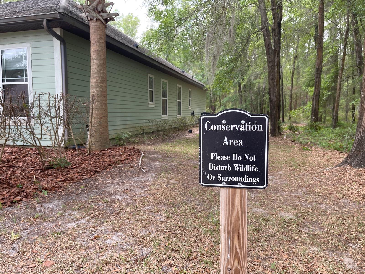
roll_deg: +0.6
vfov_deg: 54.9
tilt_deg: -5.7
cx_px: 182
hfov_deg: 69.4
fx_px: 264
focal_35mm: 25
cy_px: 137
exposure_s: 1/318
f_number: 1.6
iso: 32
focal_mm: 5.1
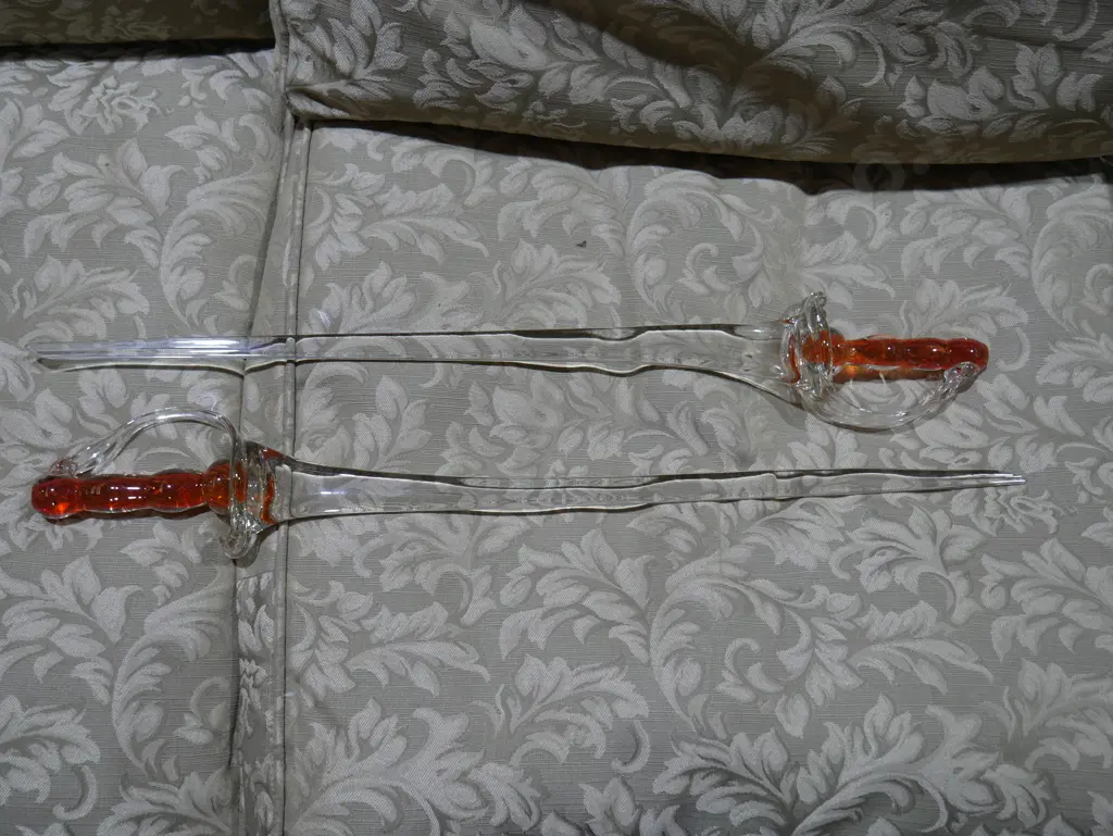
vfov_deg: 41.8
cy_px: 418
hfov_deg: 53.9
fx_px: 1094
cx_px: 556
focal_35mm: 34
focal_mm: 17
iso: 200
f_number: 4
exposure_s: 1/100
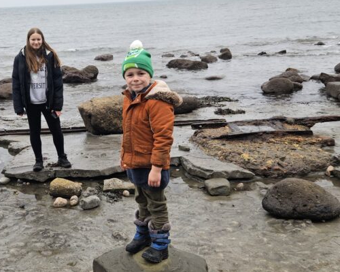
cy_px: 117
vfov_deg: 32.7
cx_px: 102
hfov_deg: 39.6
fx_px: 463
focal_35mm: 46
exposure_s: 1/180
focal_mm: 5.4
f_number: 1.8
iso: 32
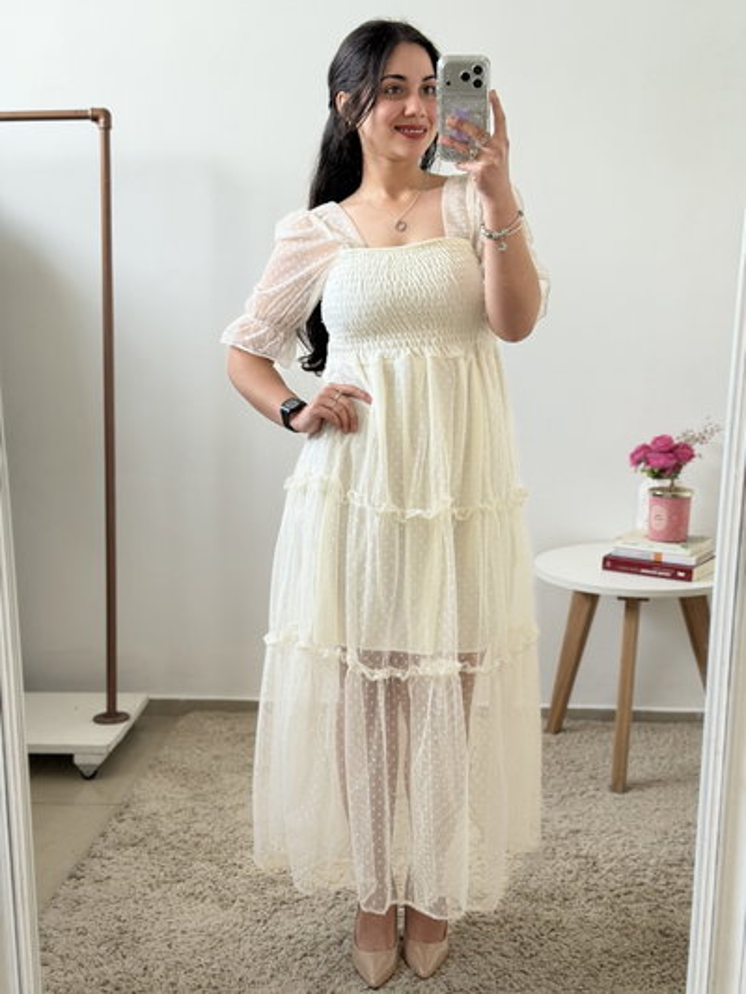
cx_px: 373
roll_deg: +0.5
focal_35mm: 48
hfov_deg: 30.3
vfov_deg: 39.6
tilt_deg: -23.3
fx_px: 1379
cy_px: 497
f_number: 1.78
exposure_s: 1/115
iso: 100
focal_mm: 6.76
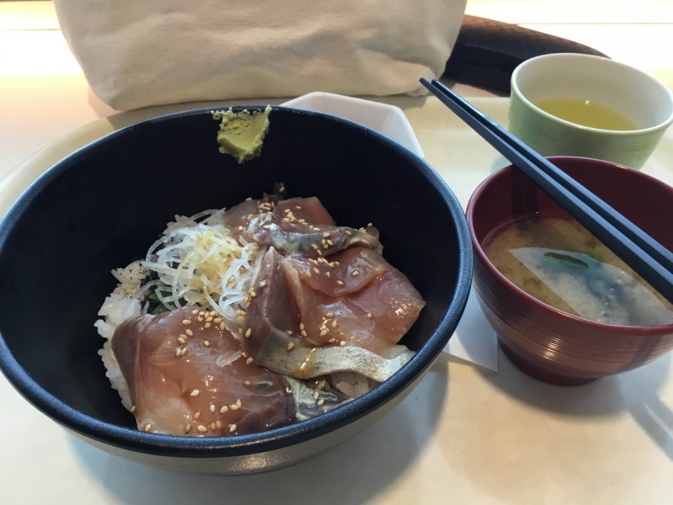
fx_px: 603
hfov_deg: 58.4
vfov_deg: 45.4
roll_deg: -1.0
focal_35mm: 31
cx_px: 336
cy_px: 252
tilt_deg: -43.1
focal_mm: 3.3
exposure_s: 1/33
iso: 50
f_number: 2.4
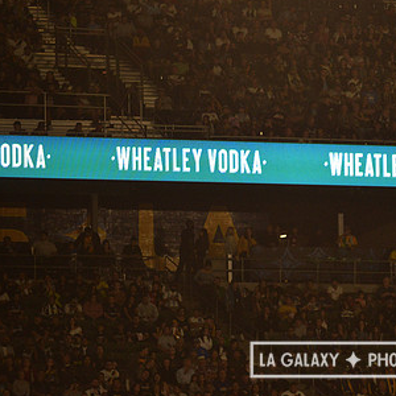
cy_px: 162
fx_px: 4258
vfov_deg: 5.3
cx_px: 343
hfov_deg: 5.3
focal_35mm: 329
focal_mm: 200
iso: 1600
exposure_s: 1/3200
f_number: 2.8
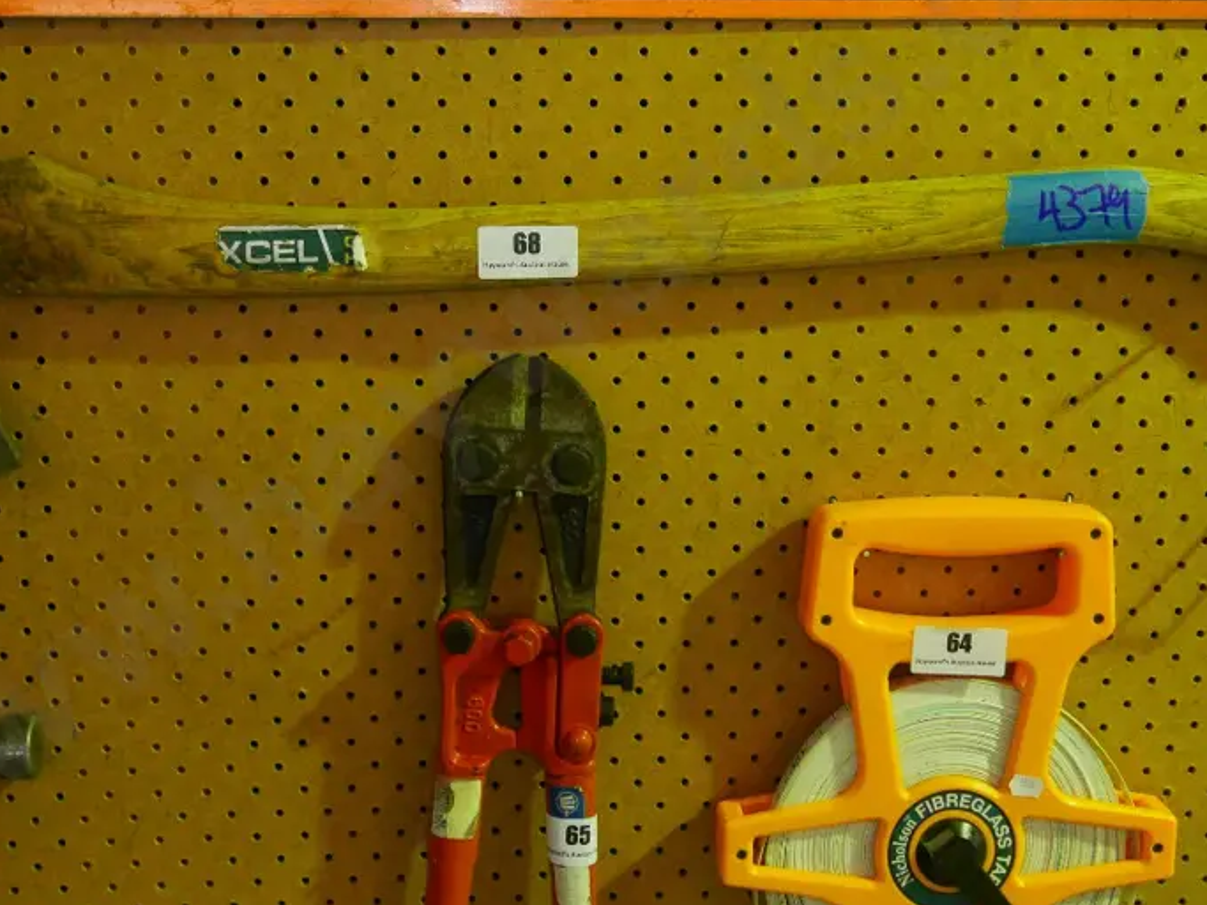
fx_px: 1673
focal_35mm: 48
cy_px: 308
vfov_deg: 30.1
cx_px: 567
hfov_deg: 39.6
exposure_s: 1/60
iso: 3200
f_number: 4
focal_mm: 16
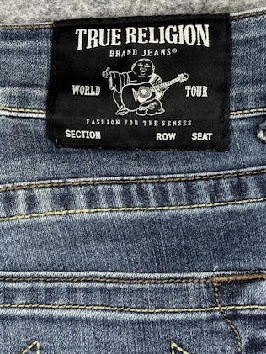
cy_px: 161
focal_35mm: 73
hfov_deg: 20.2
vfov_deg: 26.7
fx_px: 748
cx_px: 143
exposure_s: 1/100
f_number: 1.78
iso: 80
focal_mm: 6.76
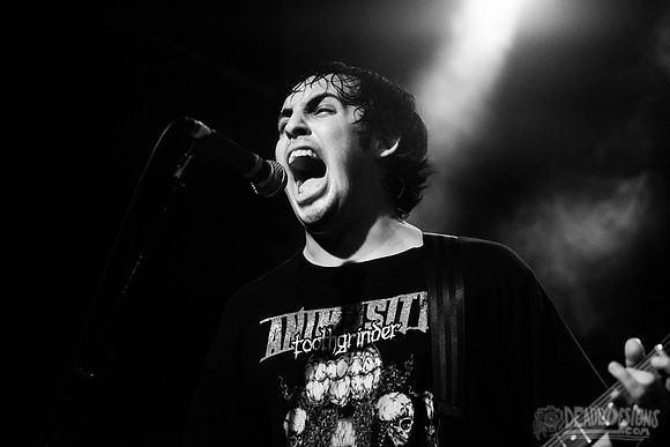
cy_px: 224
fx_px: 1489
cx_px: 335
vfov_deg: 17.1
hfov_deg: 25.4
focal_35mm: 80
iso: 3200
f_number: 3.2
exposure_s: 1/500
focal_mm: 80
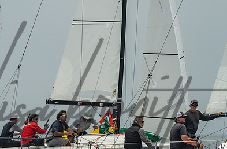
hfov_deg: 5.2
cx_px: 56
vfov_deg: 3.4
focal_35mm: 397
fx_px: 2491
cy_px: 106
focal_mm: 200
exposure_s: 1/3200
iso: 800
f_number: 9
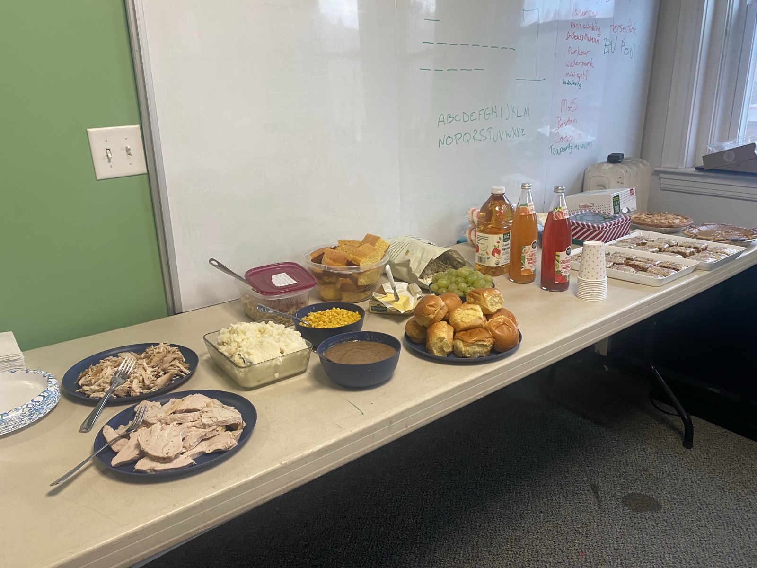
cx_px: 378
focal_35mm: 26
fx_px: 569
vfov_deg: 53.1
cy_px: 284
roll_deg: +1.6
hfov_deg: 67.3
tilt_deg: -18.5
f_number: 1.8
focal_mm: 4.25
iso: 80
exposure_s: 1/60
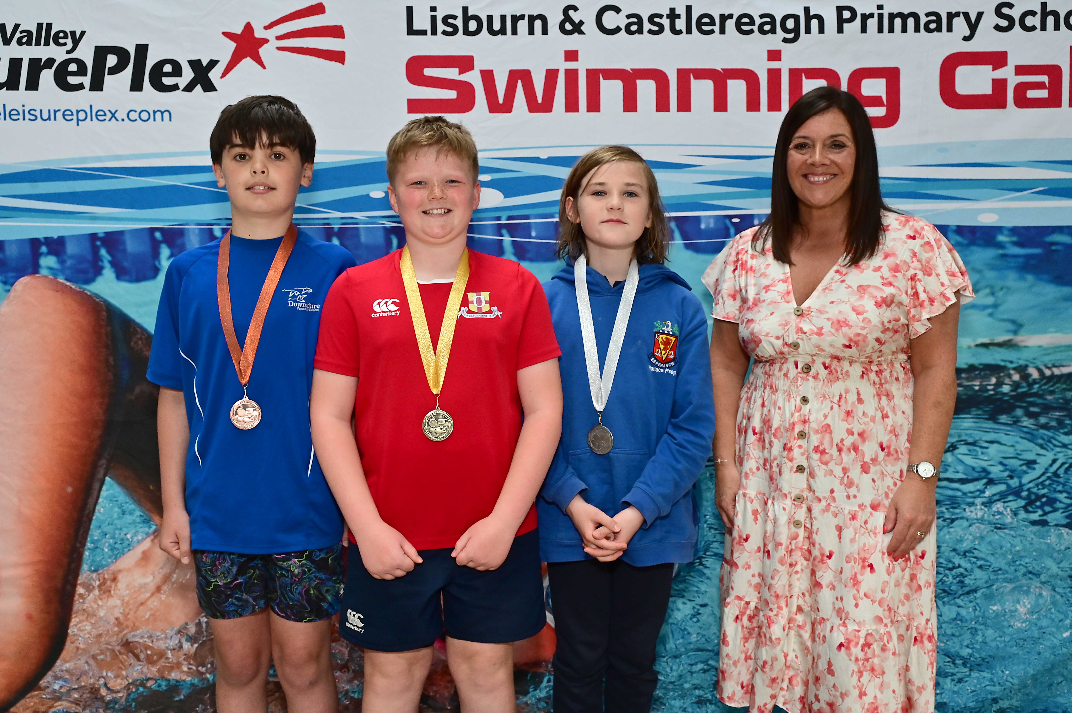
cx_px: 536
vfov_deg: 39.9
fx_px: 982
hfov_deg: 57.3
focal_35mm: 33
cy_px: 356
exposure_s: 1/160
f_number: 9
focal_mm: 33
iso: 1000
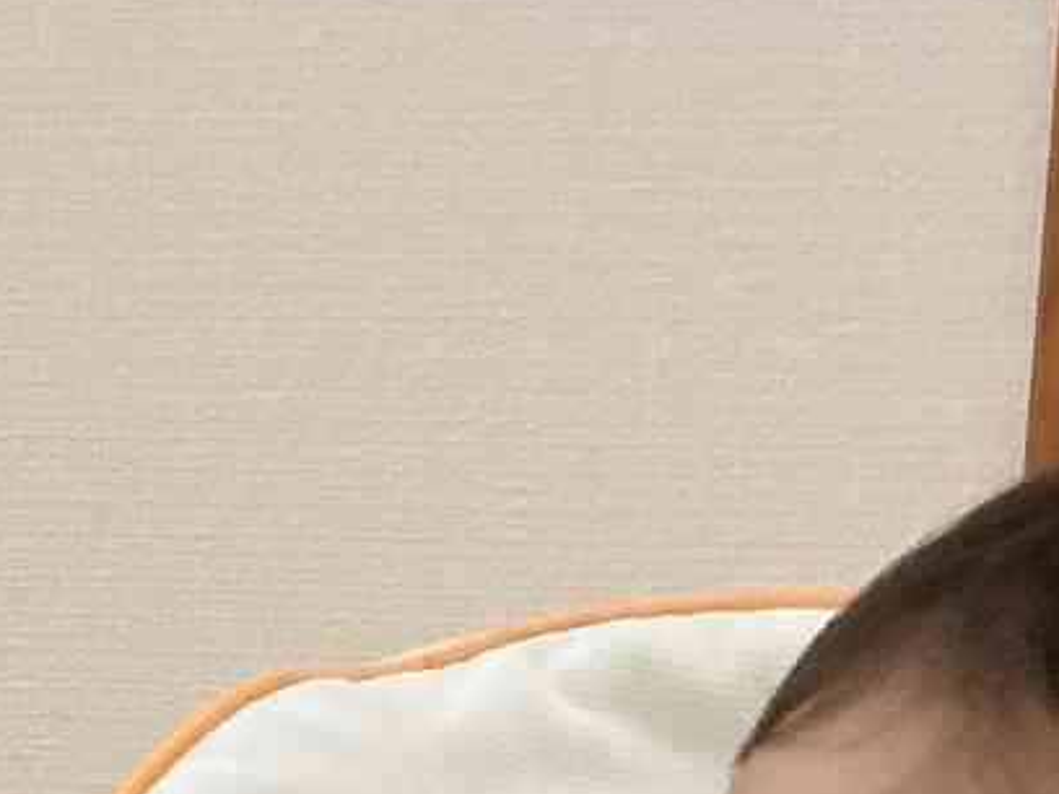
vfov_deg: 10.0
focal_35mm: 142
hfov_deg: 13.3
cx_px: -408
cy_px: 1329
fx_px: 4344
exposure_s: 1/30
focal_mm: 3
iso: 320
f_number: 1.8
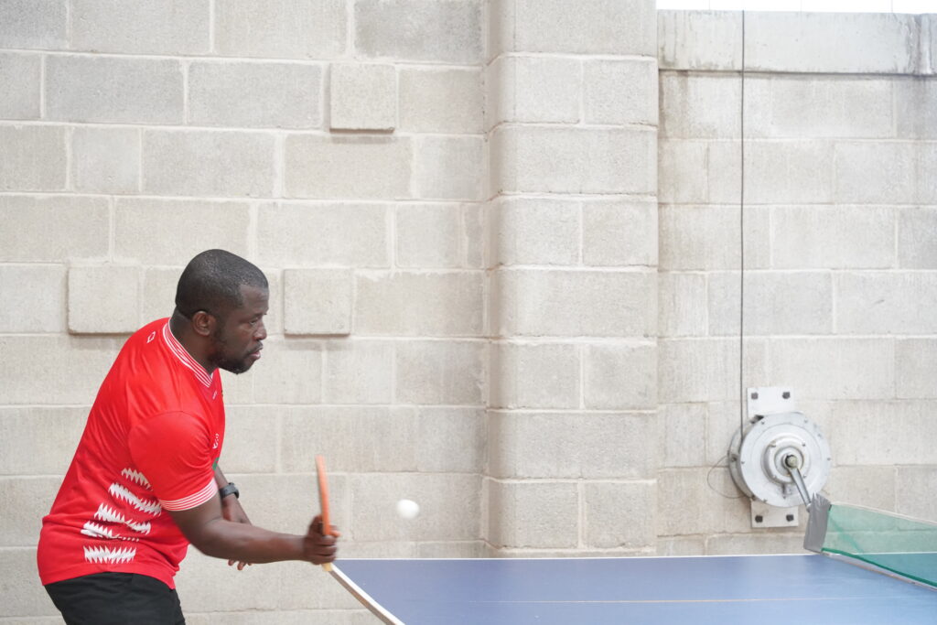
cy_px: 312
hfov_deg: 28.8
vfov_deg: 19.5
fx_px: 1822
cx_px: 468
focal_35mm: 70
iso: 10000
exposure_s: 1/160
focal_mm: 70
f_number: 4
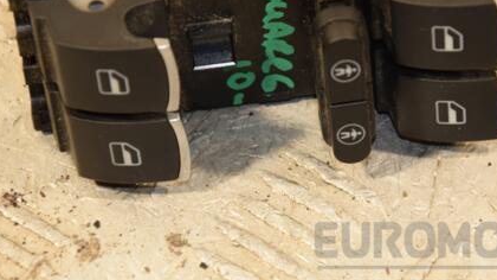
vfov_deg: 5.1
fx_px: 3106
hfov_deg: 9.1
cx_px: 292
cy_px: 82
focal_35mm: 236
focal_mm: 105
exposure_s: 1/125
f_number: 5.6
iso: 800
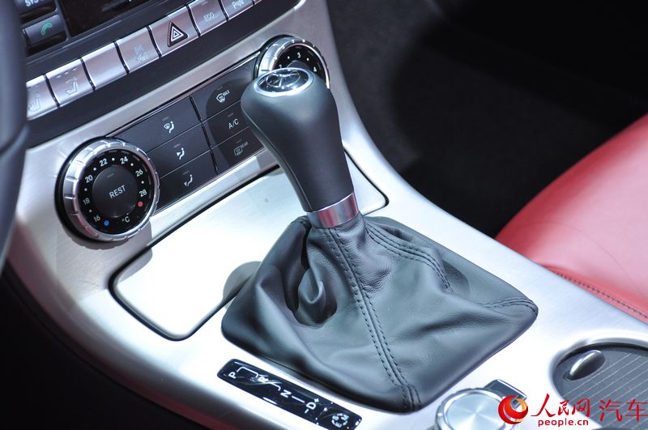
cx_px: 324
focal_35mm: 112
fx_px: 2022
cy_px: 215
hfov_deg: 18.2
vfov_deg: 12.1
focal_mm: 75
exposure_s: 1/80
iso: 640
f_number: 5.3
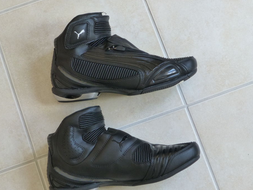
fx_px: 555
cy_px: 104
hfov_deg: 25.7
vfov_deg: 19.4
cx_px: 119
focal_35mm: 76
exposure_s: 1/30
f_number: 4.9
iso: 400
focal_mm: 11.7
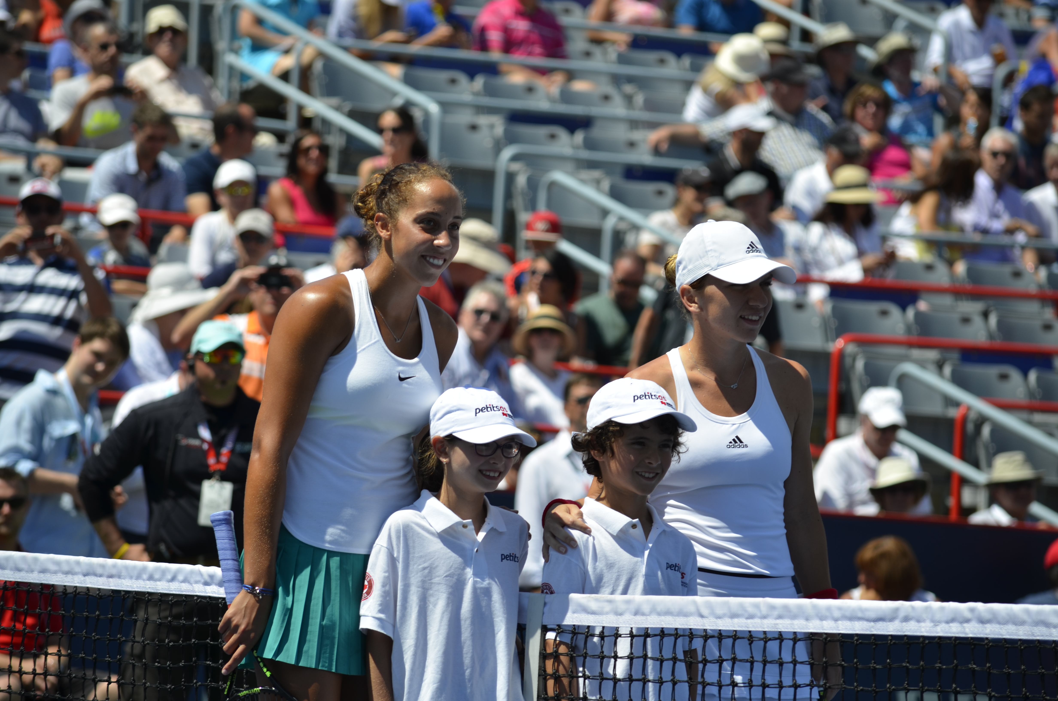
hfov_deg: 7.6
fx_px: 7919
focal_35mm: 270
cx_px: 529
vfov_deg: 5.1
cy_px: 350
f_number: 5
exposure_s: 1/800
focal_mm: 180
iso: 100
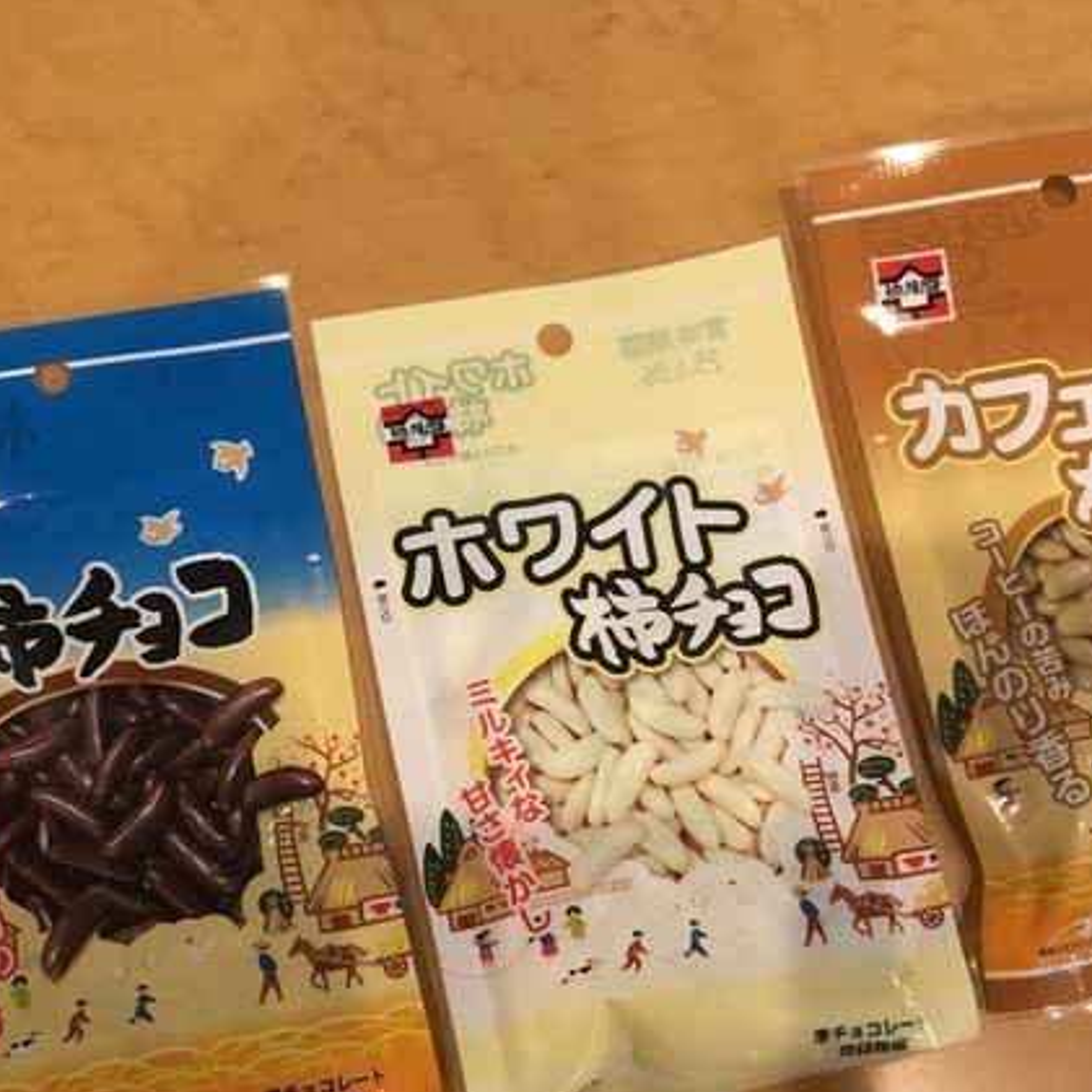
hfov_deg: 31.9
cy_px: 556
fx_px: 1892
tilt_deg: -75.7
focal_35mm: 53
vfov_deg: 32.2
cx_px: 362
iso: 125
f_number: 2.4
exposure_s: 1/30
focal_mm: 3.3
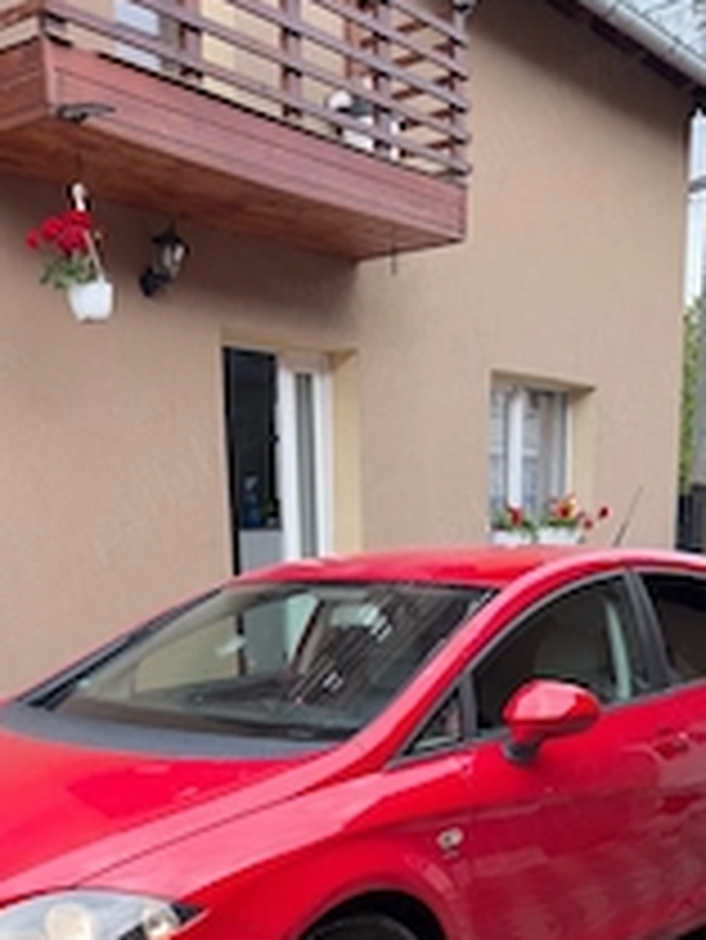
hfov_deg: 31.5
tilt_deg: -13.9
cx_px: 315
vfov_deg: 38.3
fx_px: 1250
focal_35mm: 46
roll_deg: +1.6
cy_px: 850
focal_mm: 6.76
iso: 160
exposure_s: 1/239
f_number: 1.78
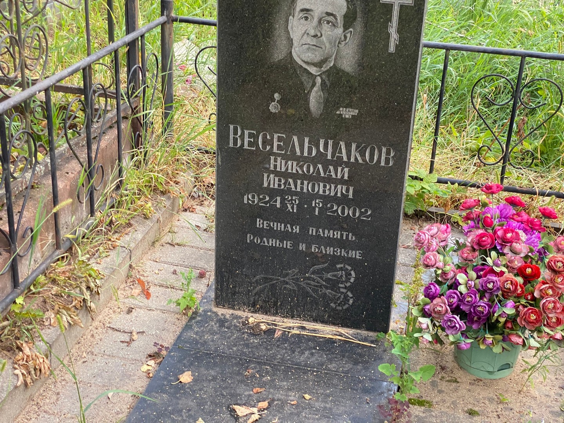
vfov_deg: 28.0
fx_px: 847
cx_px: 282
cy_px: 212
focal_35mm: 52
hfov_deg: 36.8
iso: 160
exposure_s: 1/101
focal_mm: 6
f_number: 2
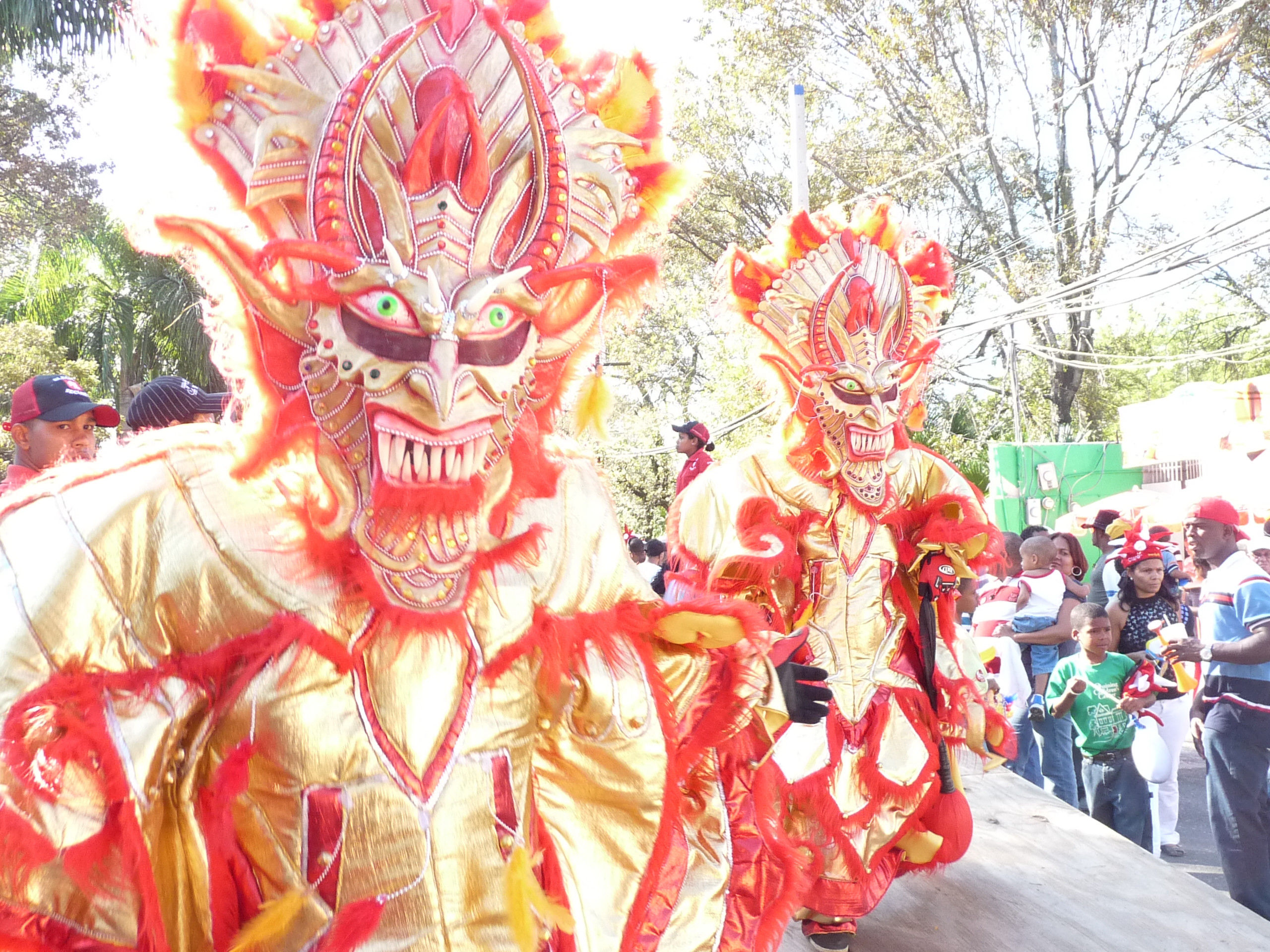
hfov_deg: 46.8
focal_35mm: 40
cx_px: 635
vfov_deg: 36.0
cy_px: 476
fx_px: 1468
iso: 200
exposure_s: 1/200
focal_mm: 4.8
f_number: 2.8
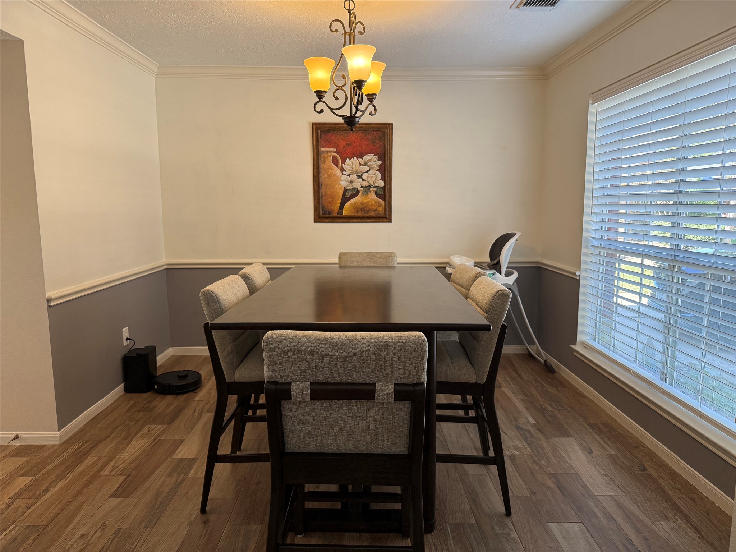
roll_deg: +0.6
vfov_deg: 56.8
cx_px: 368
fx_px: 510
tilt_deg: -7.2
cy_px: 276
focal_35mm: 24
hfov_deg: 71.6
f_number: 1.78
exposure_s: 1/120
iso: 200
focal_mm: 6.76
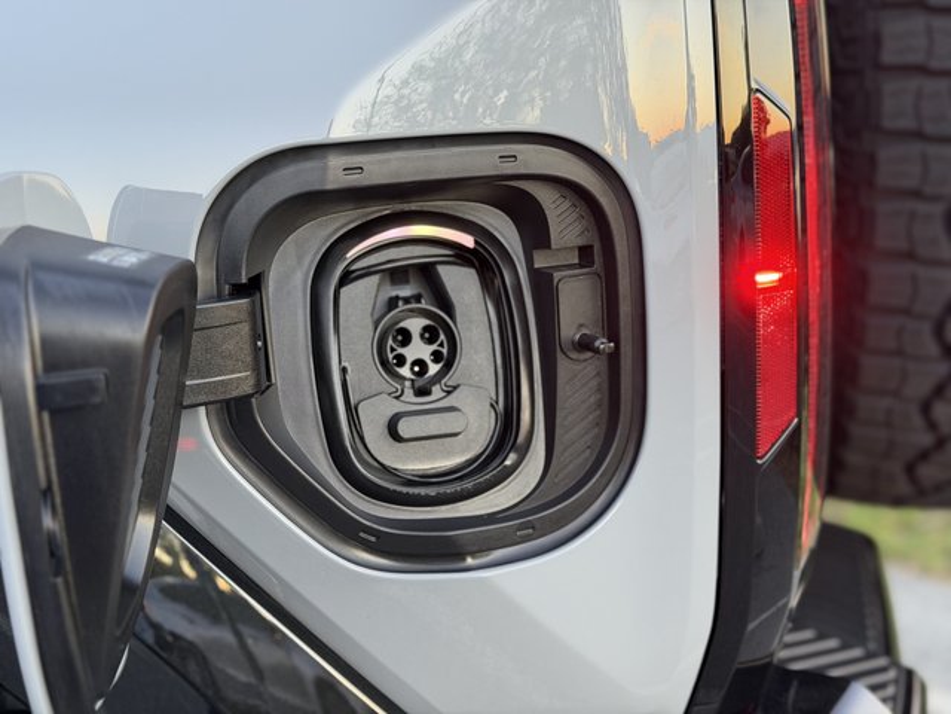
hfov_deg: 39.7
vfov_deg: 30.3
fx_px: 1319
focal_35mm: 48
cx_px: 476
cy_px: 357
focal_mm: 6.76
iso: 250
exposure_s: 1/58
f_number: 1.78
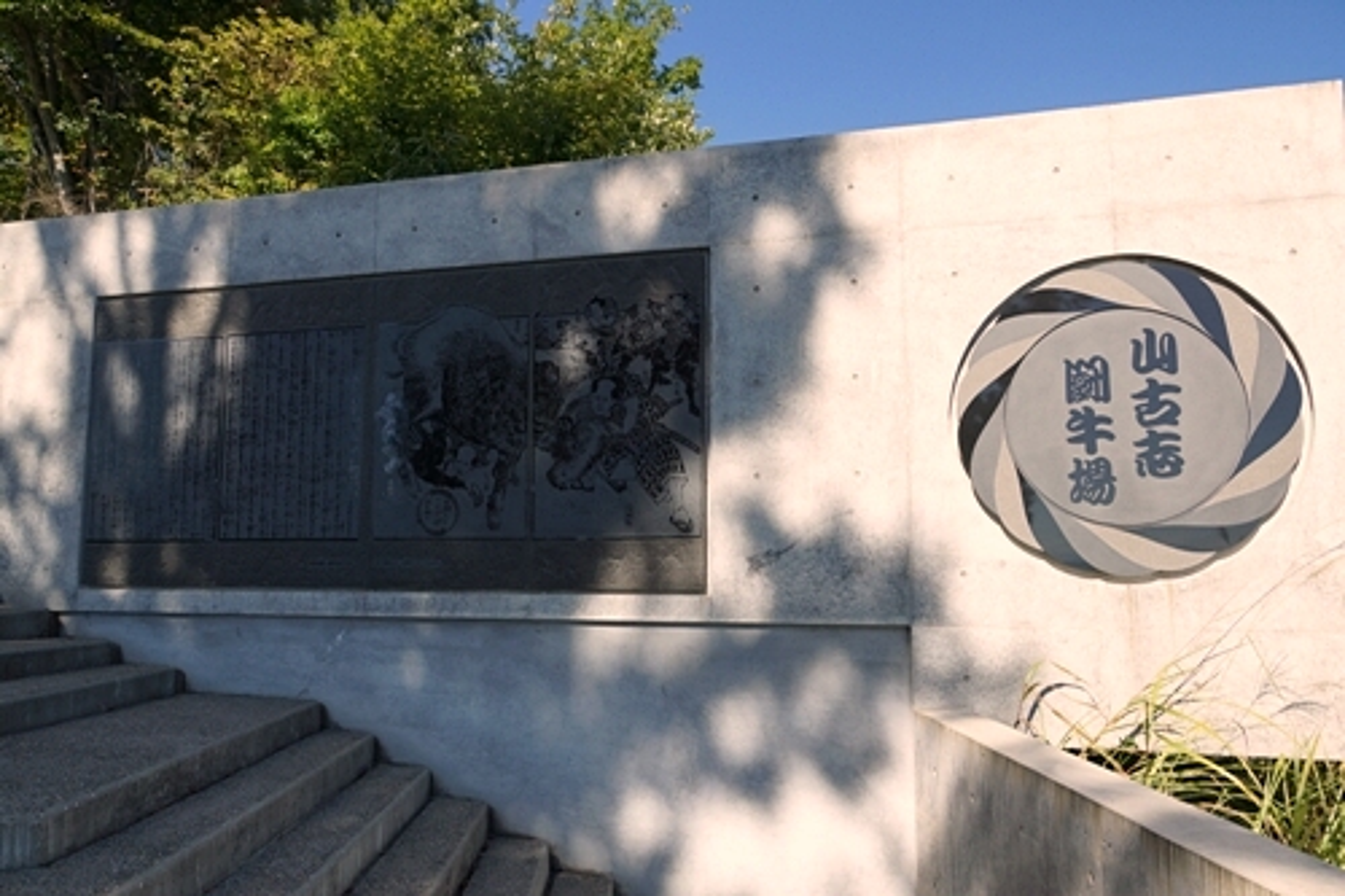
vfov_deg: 53.1
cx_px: 672
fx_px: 896
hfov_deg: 73.8
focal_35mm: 24
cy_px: 448
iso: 100
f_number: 6.3
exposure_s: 1/400
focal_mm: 16
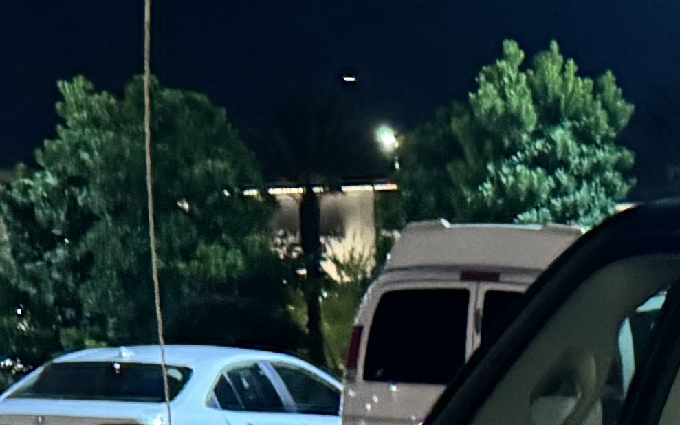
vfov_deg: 8.1
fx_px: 2724
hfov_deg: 13.2
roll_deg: -0.4
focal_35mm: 147
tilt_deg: -14.4
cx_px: 1122
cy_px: 1063
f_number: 1.78
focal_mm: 6.76
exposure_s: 1/30
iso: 800
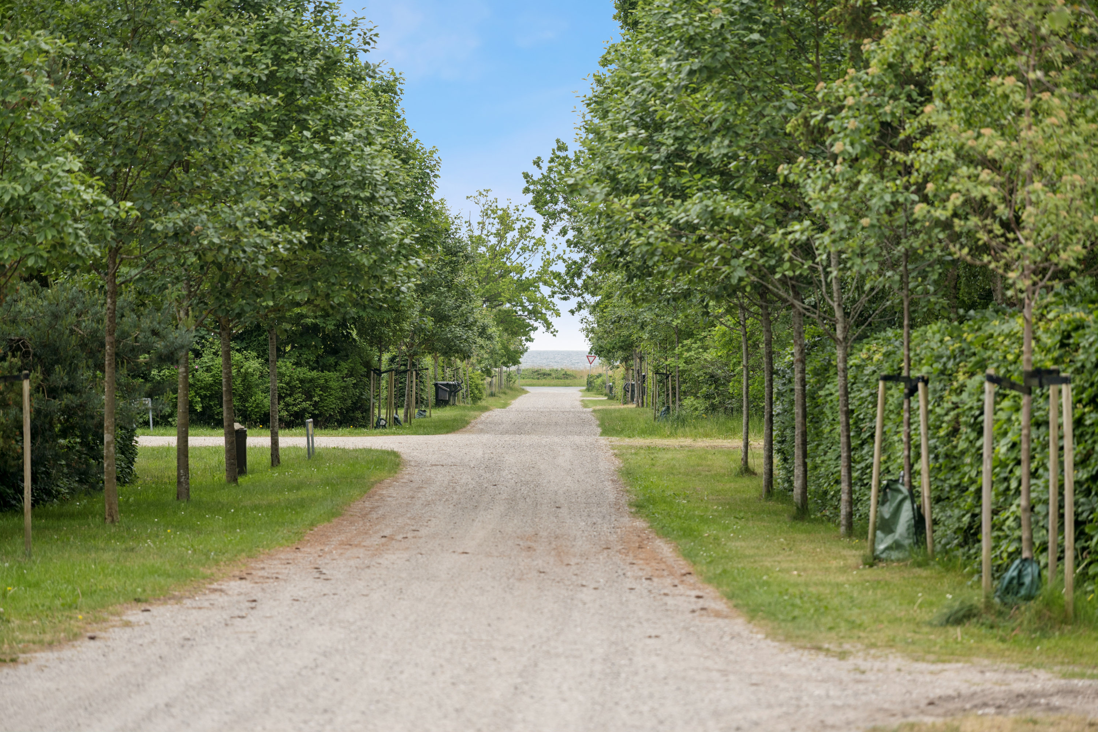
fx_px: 3660
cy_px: 366
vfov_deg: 11.4
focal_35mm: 120
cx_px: 549
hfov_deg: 17.1
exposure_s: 1/640
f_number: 4
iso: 110
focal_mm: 120
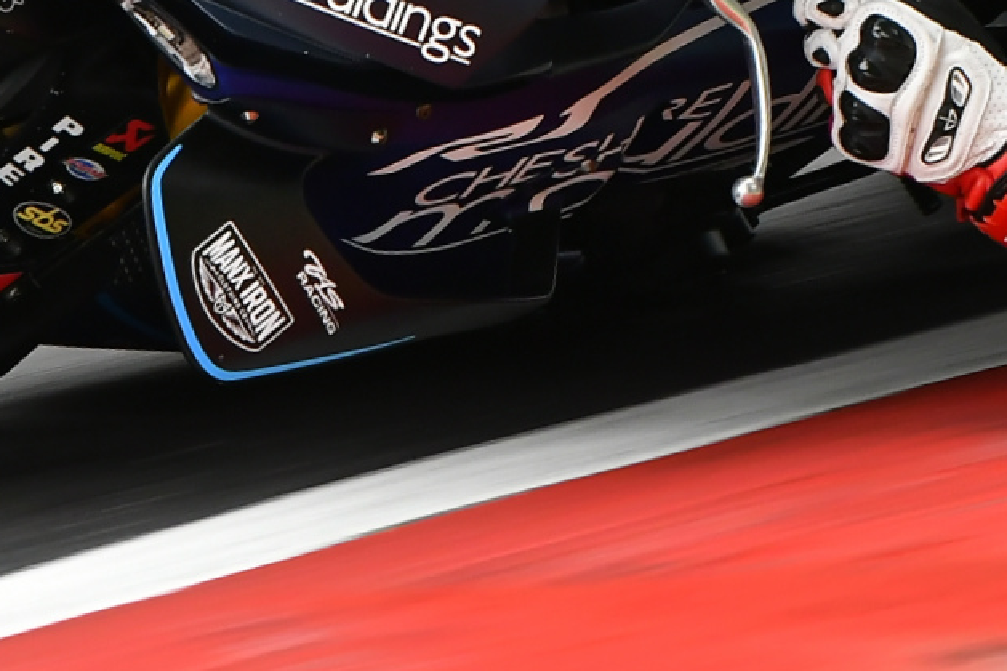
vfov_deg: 1.5
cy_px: -231
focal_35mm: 906
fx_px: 25335
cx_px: 684
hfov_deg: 2.3
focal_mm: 190
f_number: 4.5
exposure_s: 1/320
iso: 720
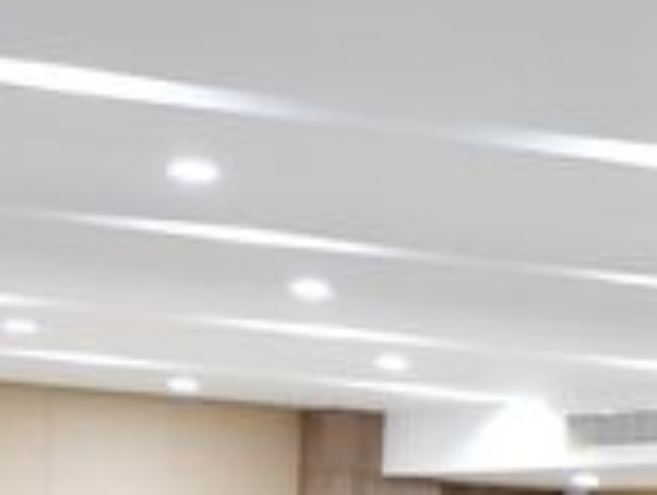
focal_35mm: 209
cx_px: 1822
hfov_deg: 8.3
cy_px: 848
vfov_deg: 7.0
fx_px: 3973
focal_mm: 21
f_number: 3.5
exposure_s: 1/125
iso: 2200
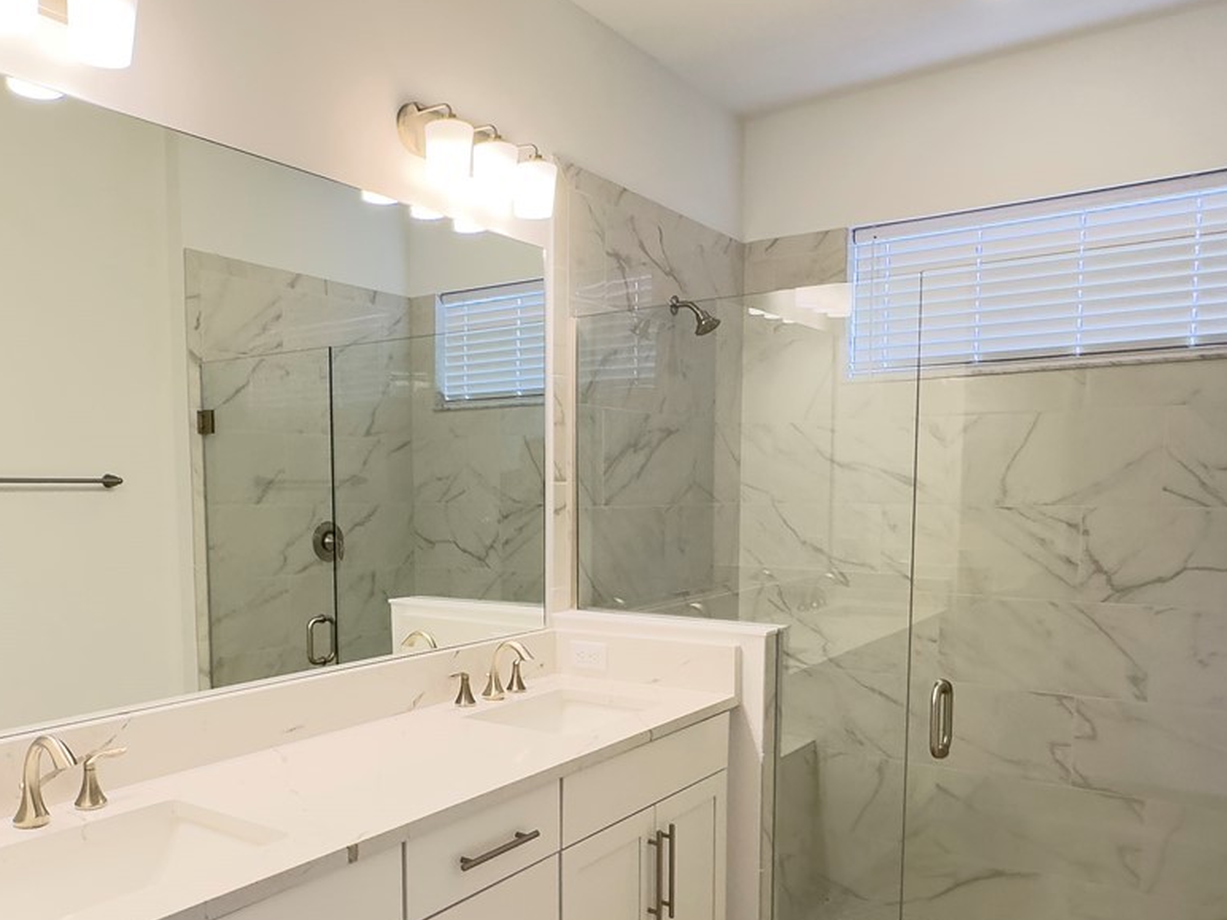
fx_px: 1028
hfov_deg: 61.0
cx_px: 474
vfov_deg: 47.8
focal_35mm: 29
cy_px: 575
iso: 200
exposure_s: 1/120
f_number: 2.2
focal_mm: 2.22
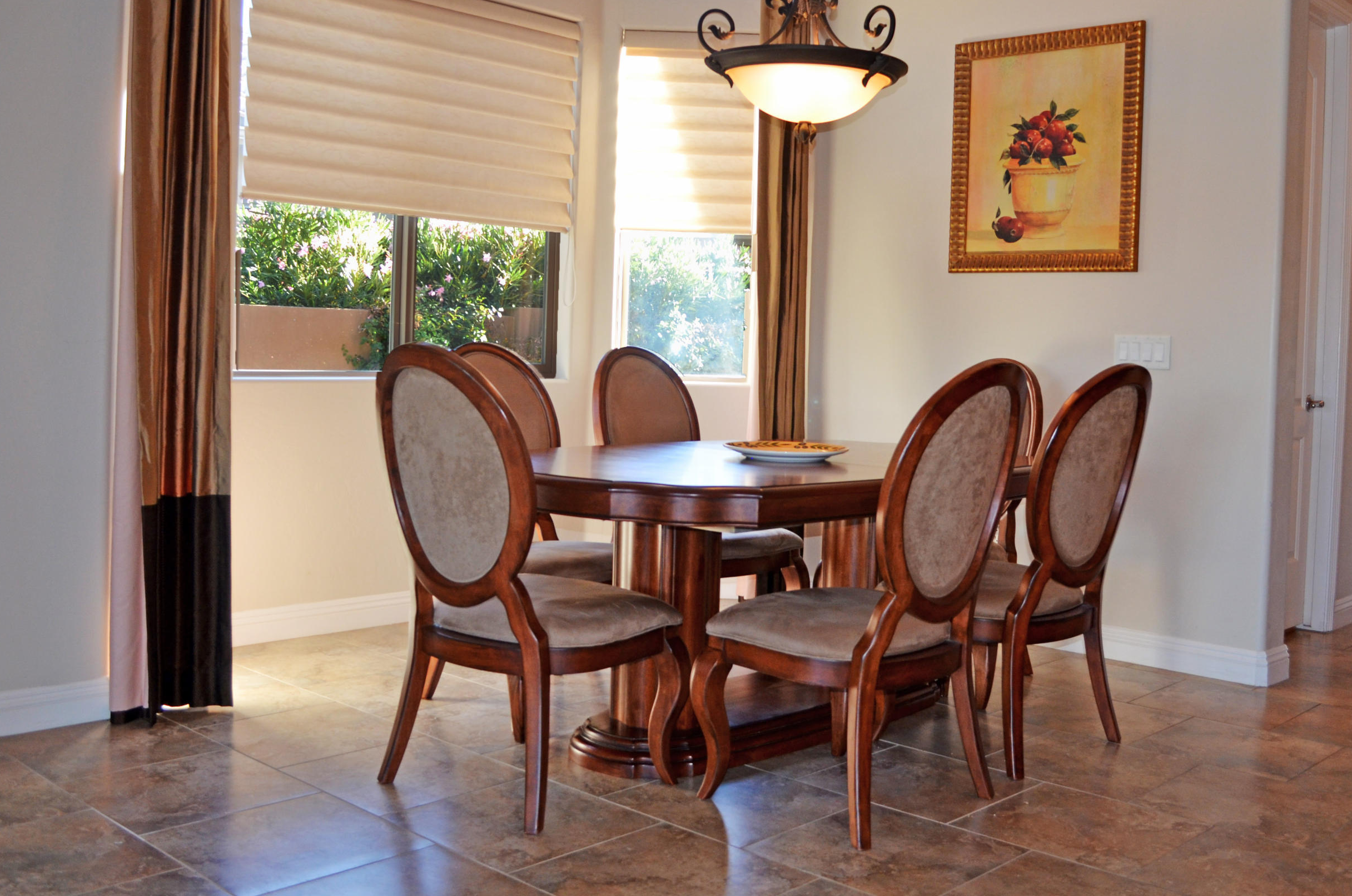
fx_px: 1387
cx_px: 728
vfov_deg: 35.7
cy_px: 372
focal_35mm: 37
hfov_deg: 51.9
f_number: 3.8
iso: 360
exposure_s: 1/125
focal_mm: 20
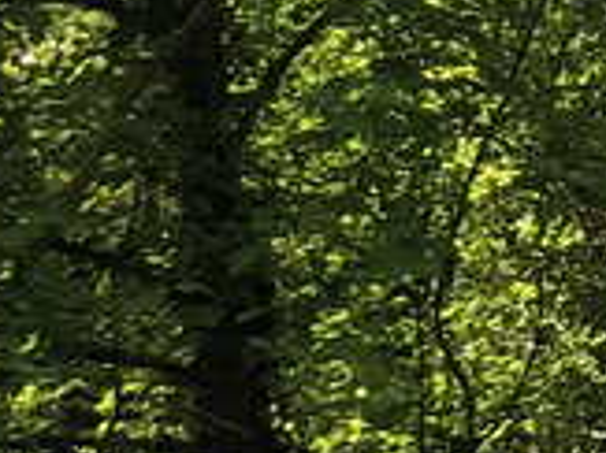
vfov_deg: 7.1
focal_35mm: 206
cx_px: 2056
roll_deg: +0.8
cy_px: -111
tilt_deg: +7.7
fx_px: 3604
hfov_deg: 7.8
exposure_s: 1/457
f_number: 1.8
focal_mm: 4
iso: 20
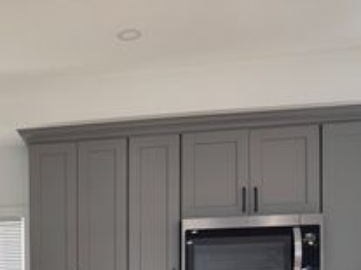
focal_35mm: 58
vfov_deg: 23.2
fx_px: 605
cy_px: 321
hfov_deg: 30.9
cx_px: 3
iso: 64
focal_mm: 6.76
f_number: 1.78
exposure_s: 1/120
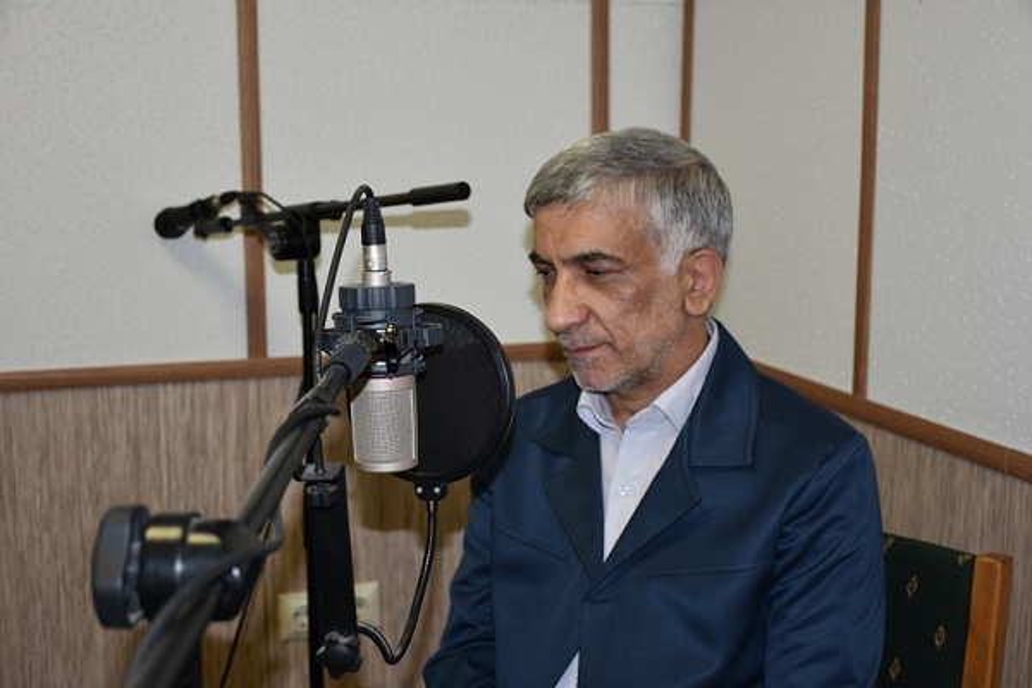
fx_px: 1505
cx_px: 516
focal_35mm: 52
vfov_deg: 25.8
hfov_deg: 37.9
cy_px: 344
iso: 400
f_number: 4.2
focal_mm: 35
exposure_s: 1/60
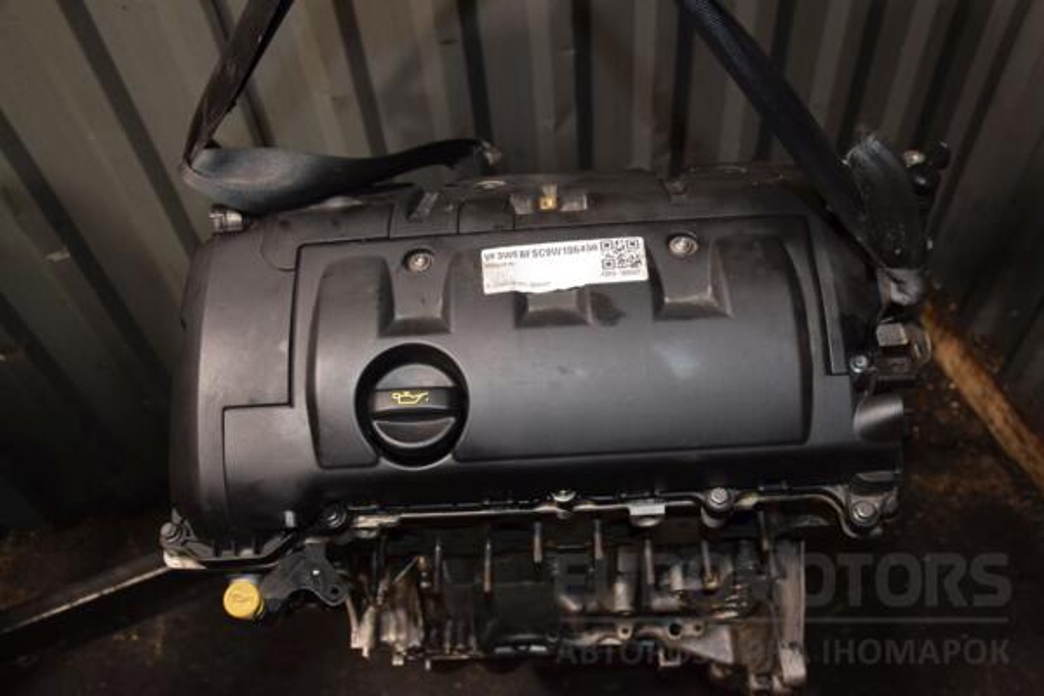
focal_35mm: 32
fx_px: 913
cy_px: 348
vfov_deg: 41.7
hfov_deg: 59.5
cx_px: 522
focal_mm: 21
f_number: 5
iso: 800
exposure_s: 1/60
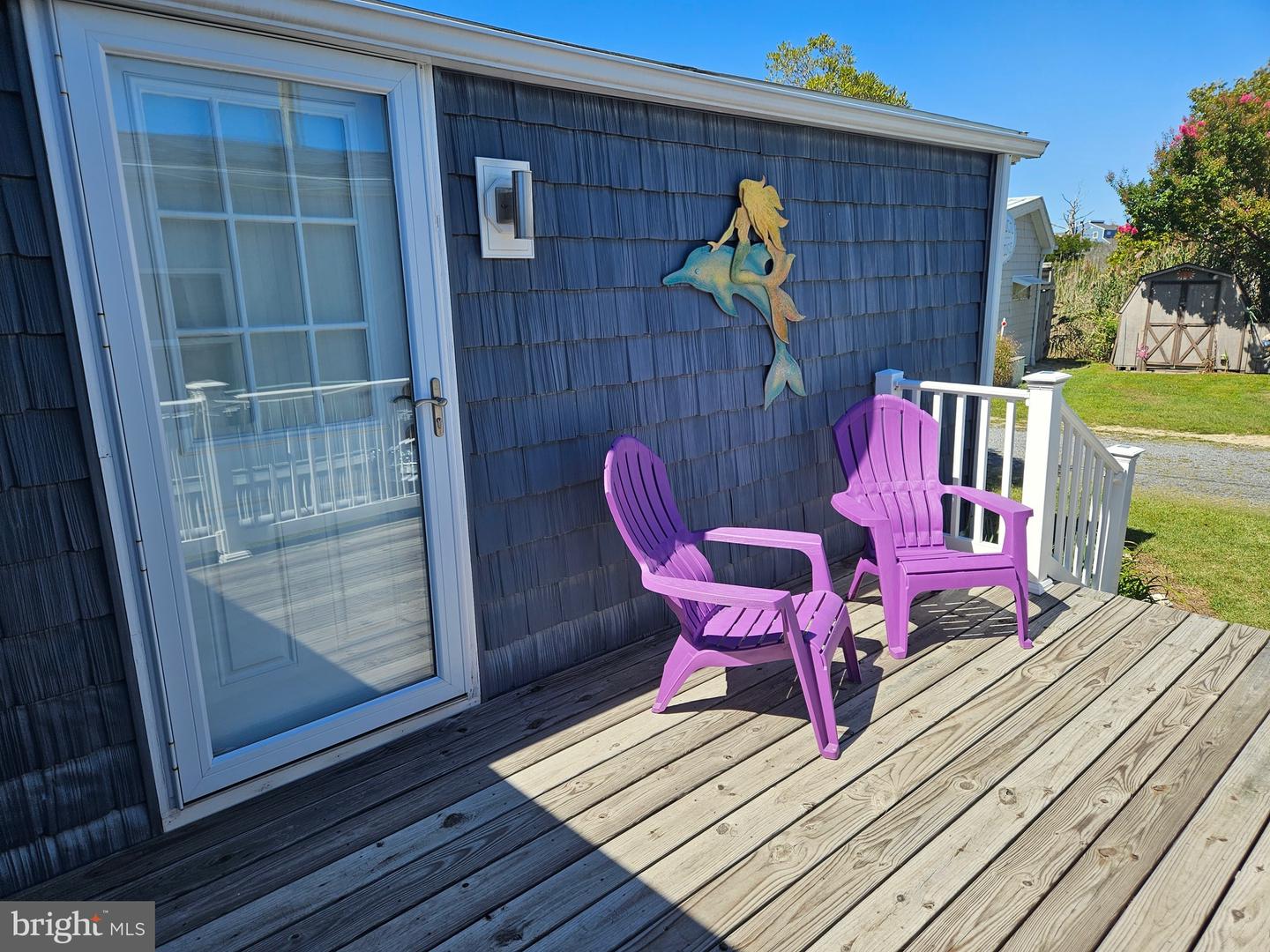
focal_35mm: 23
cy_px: 476
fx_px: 844
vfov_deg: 58.9
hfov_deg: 73.9
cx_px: 635
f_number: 1.8
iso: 25
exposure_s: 1/1173
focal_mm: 5.4
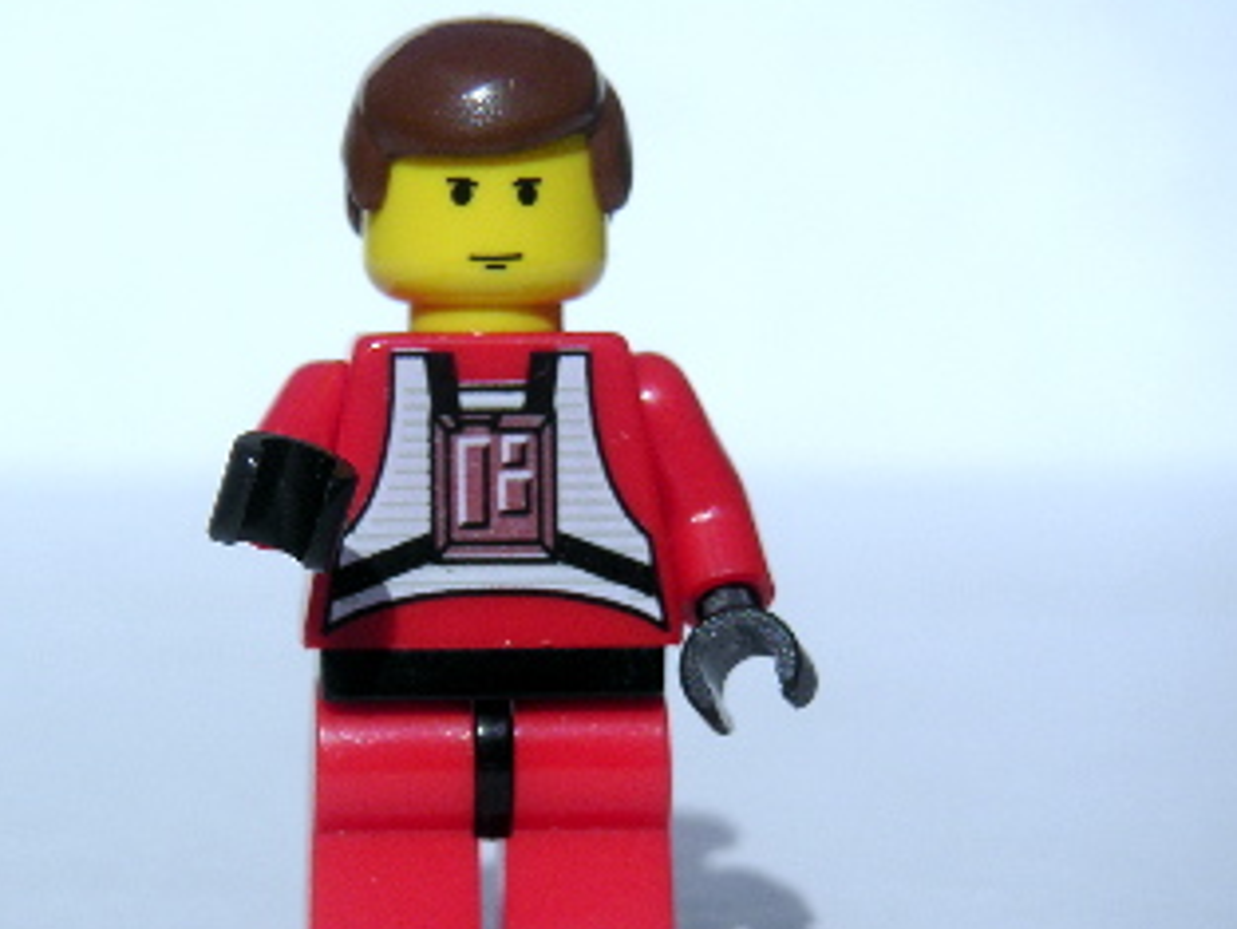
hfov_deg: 15.9
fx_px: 4433
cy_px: 534
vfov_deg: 12.0
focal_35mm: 124
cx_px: 466
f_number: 8
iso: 50
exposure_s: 1/350
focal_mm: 15
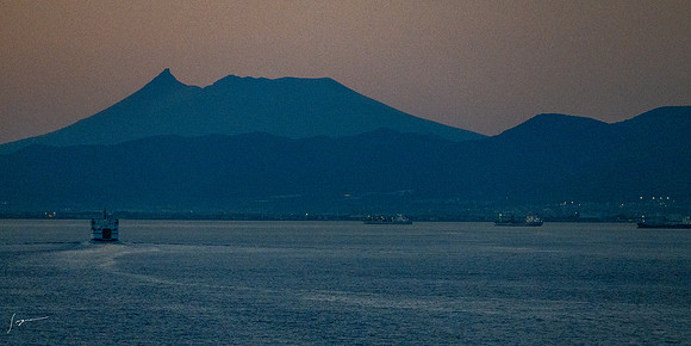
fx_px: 5549
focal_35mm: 311
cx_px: 353
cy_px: 206
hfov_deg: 7.1
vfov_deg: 3.6
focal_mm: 280
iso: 14400
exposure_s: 1/800
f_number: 5.6
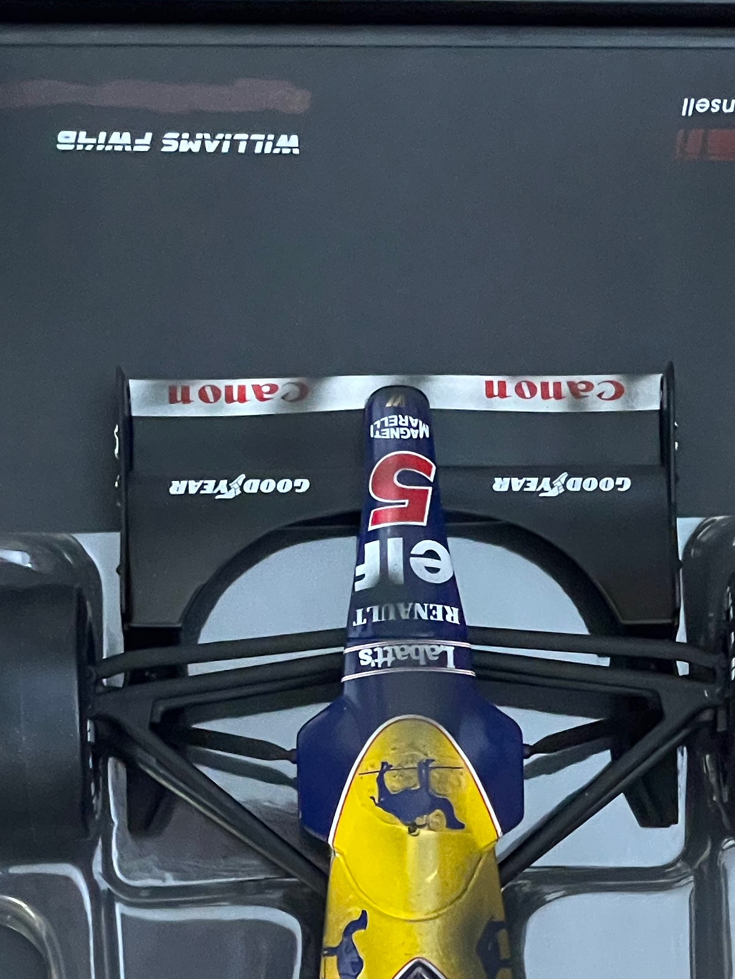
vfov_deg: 14.6
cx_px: 533
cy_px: 1124
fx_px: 3709
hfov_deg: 11.3
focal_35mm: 131
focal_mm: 6
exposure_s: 1/25
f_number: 2
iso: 800
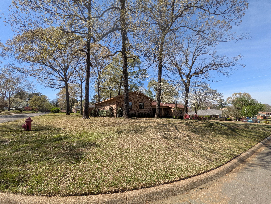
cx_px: 136
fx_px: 110
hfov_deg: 102.1
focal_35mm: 14
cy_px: 102
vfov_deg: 85.7
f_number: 2.2
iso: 52
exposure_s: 1/1395
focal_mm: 1.85
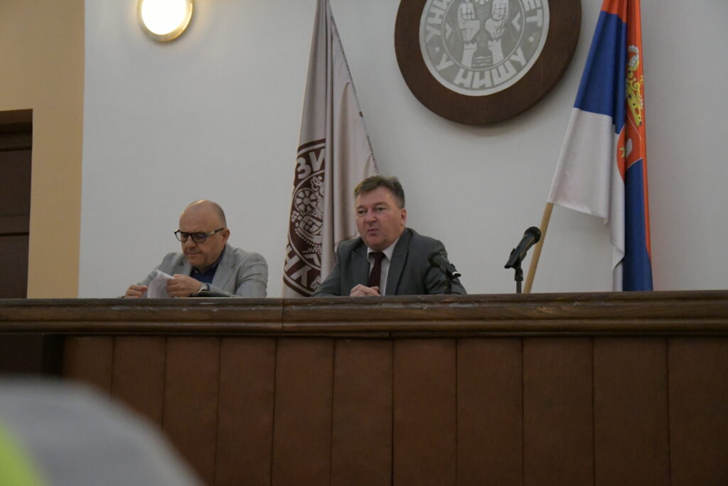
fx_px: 1456
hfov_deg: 28.1
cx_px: 364
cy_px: 243
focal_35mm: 72
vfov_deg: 18.9
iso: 10000
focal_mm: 48
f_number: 4.8
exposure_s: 1/200
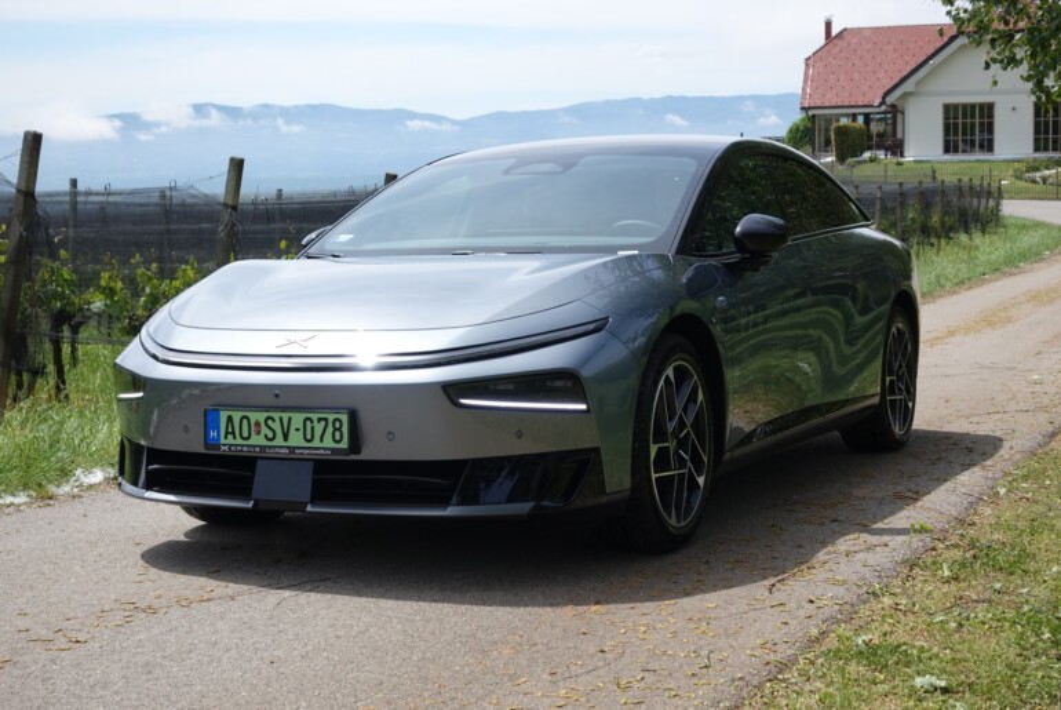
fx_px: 1770
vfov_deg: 22.7
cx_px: 530
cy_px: 355
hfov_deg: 33.4
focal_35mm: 60
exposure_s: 1/800
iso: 125
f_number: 4
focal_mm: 22
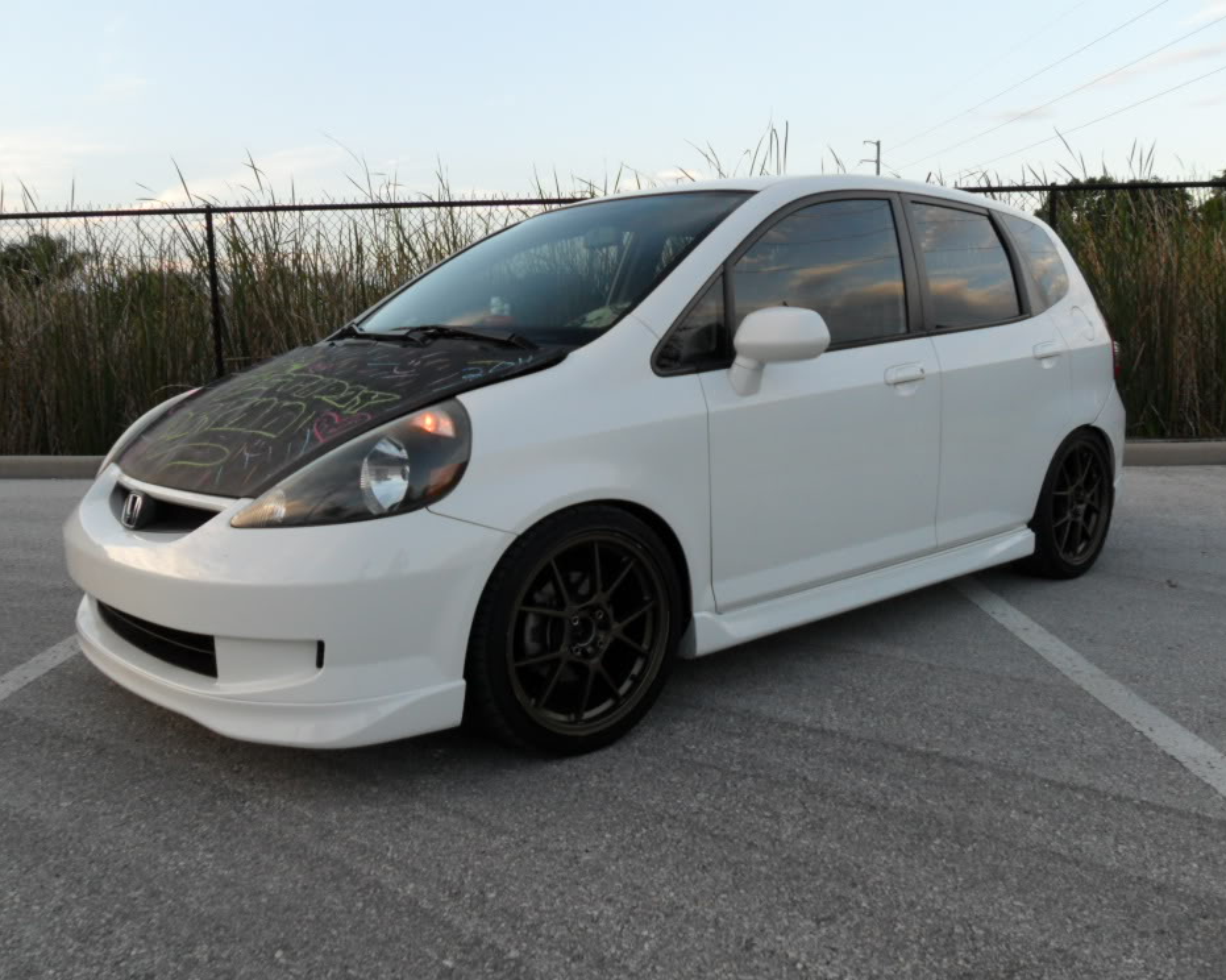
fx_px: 1052
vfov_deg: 49.9
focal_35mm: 29
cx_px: 589
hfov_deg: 60.4
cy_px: 485
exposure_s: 1/90
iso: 100
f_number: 3.5
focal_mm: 4.9
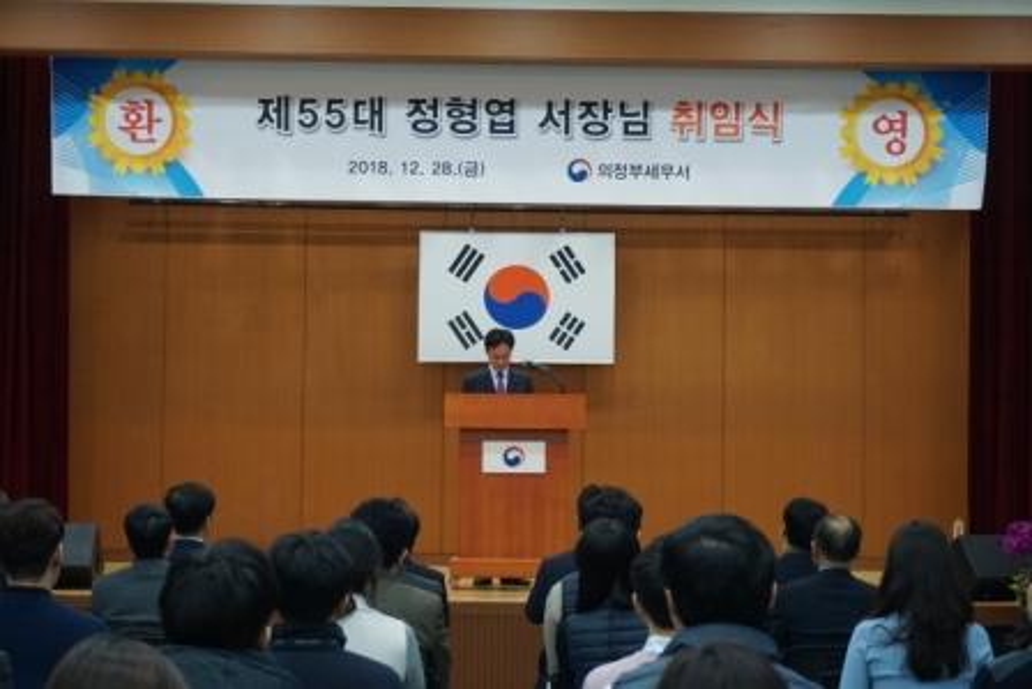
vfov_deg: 18.2
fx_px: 2151
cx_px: 516
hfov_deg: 27.0
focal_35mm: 75
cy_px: 344
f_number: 5.6
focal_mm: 50
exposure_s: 1/160
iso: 2500
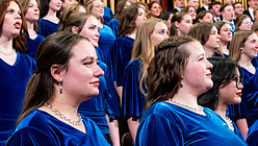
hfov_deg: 29.4
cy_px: 72
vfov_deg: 17.0
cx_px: 79
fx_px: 486
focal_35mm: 71
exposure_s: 1/160
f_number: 7.1
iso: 2500
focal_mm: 29
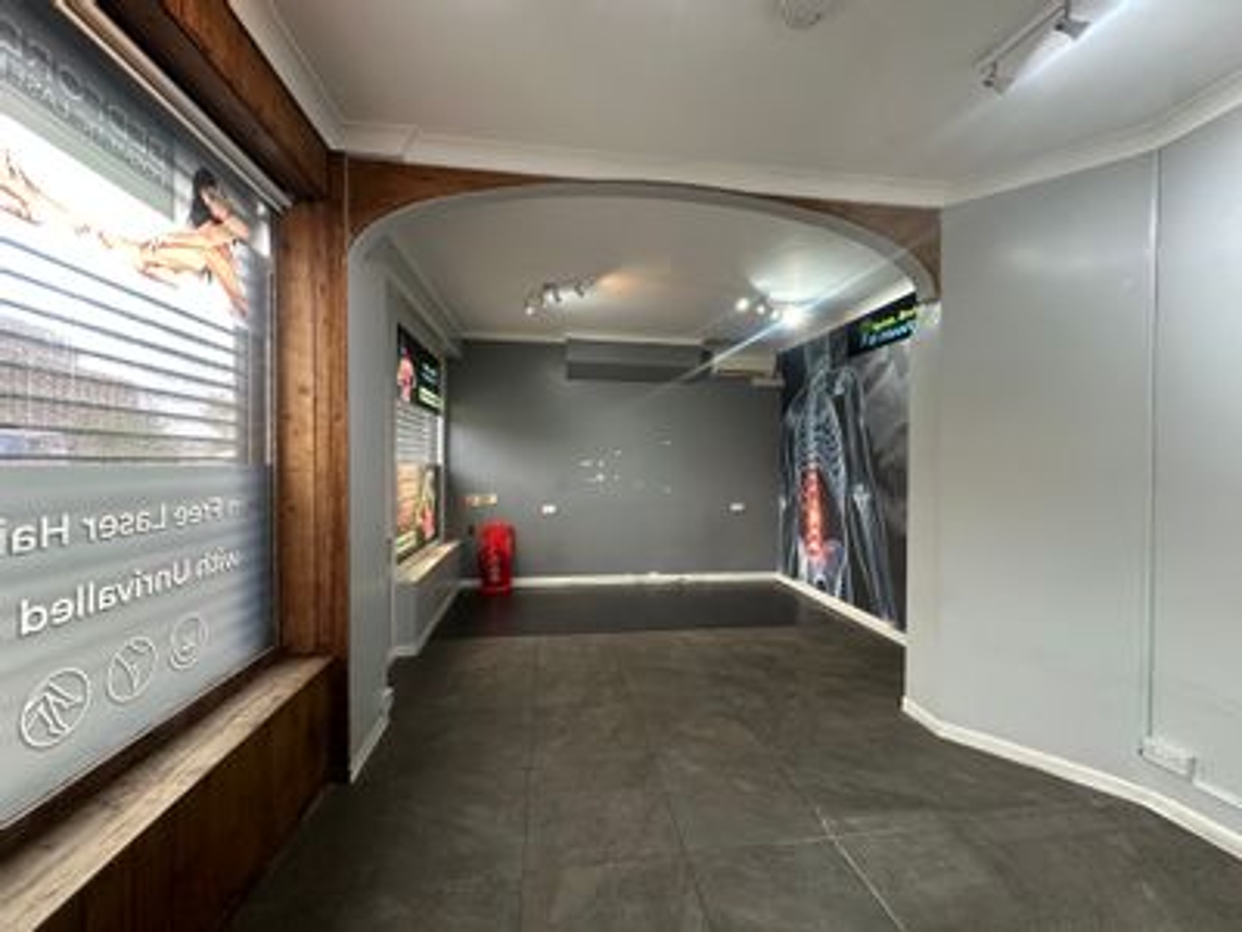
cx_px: 621
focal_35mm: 14
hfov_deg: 102.1
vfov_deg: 85.7
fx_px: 502
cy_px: 466
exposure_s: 1/50
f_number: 2.2
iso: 160
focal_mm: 2.22
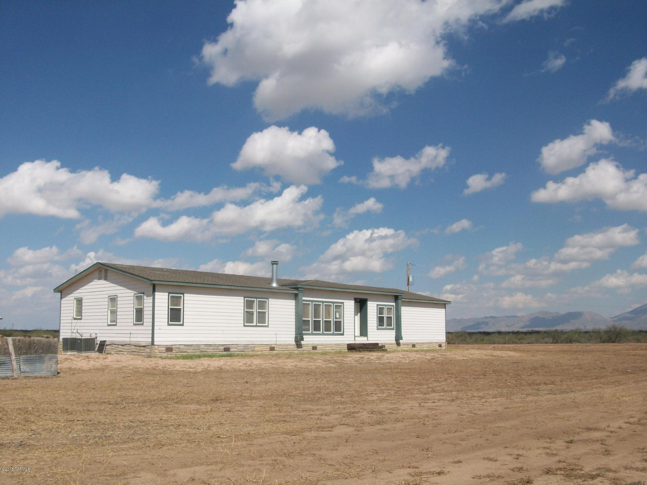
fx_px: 635
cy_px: 242
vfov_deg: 41.8
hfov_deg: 54.0
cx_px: 324
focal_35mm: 34
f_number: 5.5
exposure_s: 1/635
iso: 64
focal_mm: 5.7
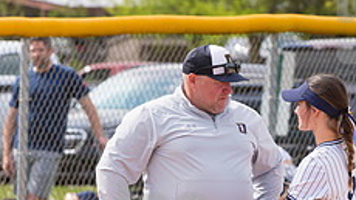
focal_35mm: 635
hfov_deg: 3.4
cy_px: 236
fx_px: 5990
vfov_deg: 1.9
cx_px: 164
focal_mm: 160
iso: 400
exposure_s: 1/1600
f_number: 5.6
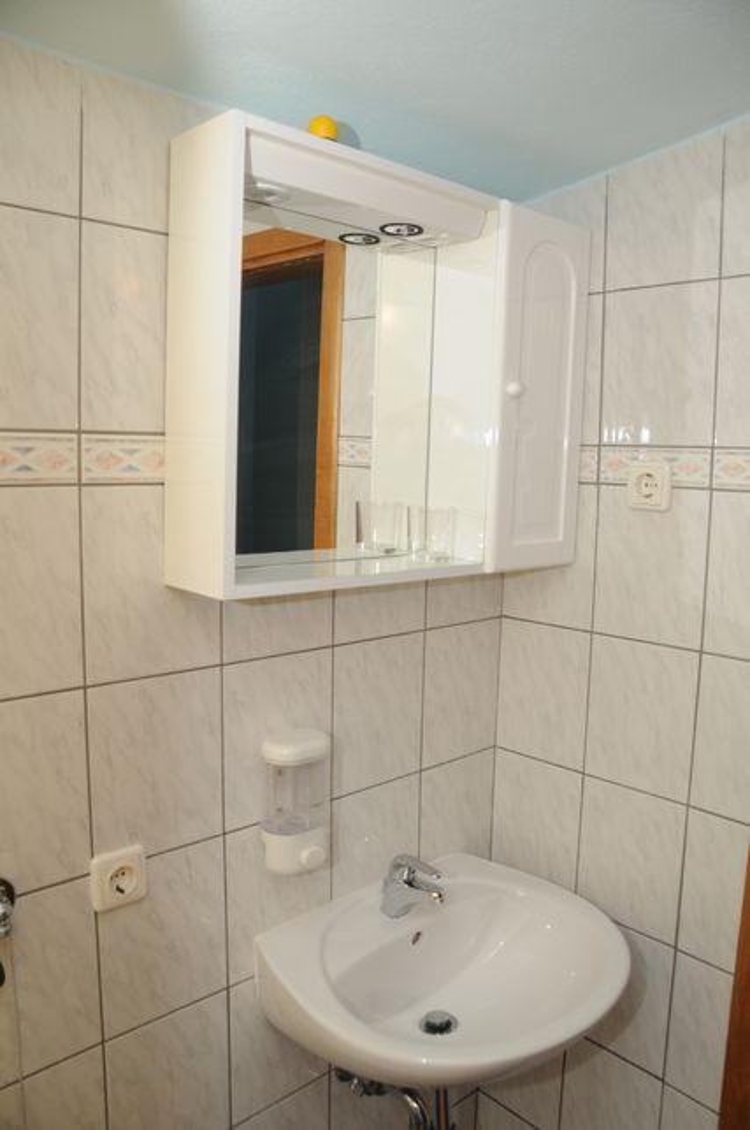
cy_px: 565
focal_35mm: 27
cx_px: 375
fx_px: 846
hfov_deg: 47.8
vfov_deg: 67.4
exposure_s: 1/60
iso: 200
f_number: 5
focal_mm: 18
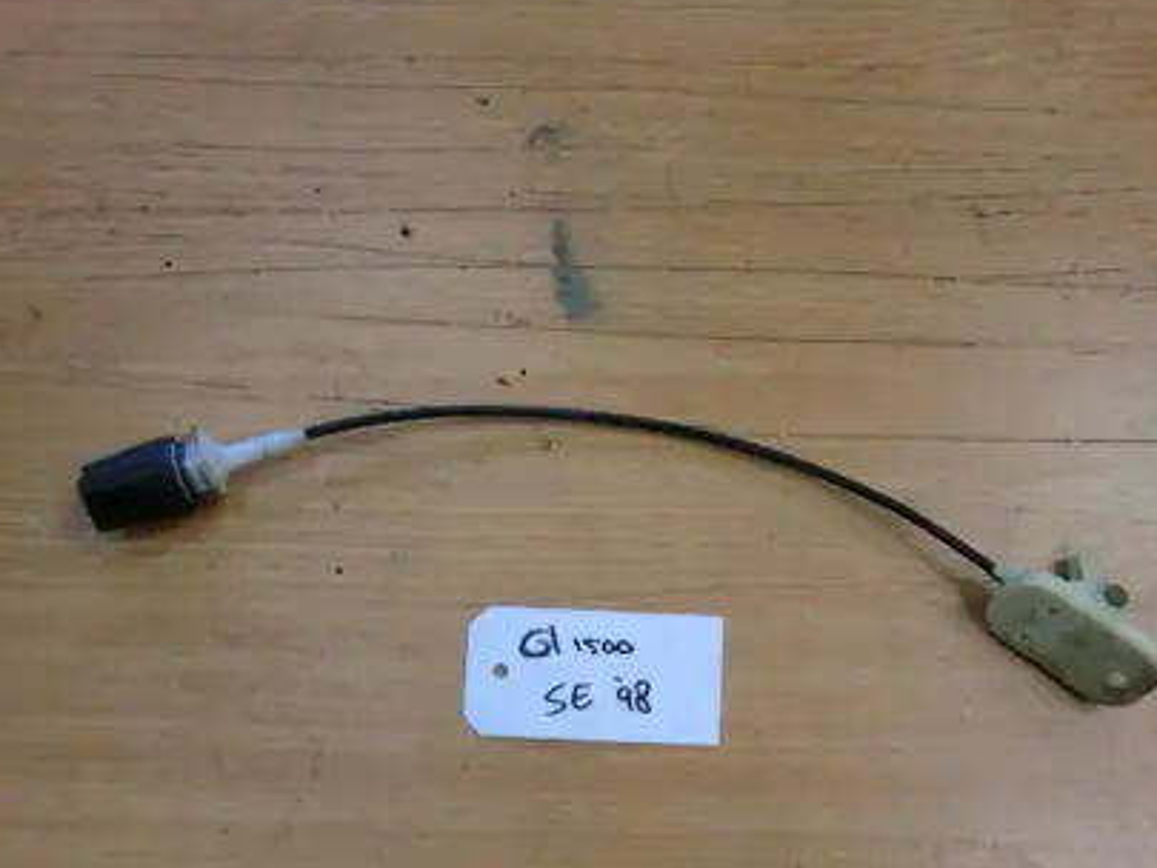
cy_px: 494
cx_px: 640
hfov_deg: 56.7
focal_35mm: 32
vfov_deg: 44.1
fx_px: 1070
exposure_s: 1/60
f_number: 3.2
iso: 160
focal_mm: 4.9
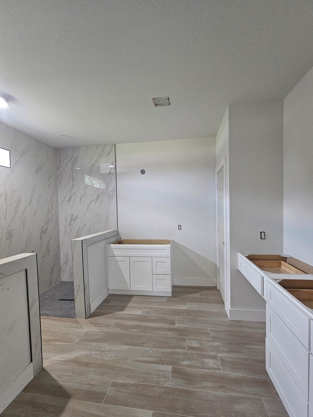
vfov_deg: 102.0
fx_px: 169
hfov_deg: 85.7
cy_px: 216
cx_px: 159
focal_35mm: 14
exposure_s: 1/60
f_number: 2.2
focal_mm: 2.2
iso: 250
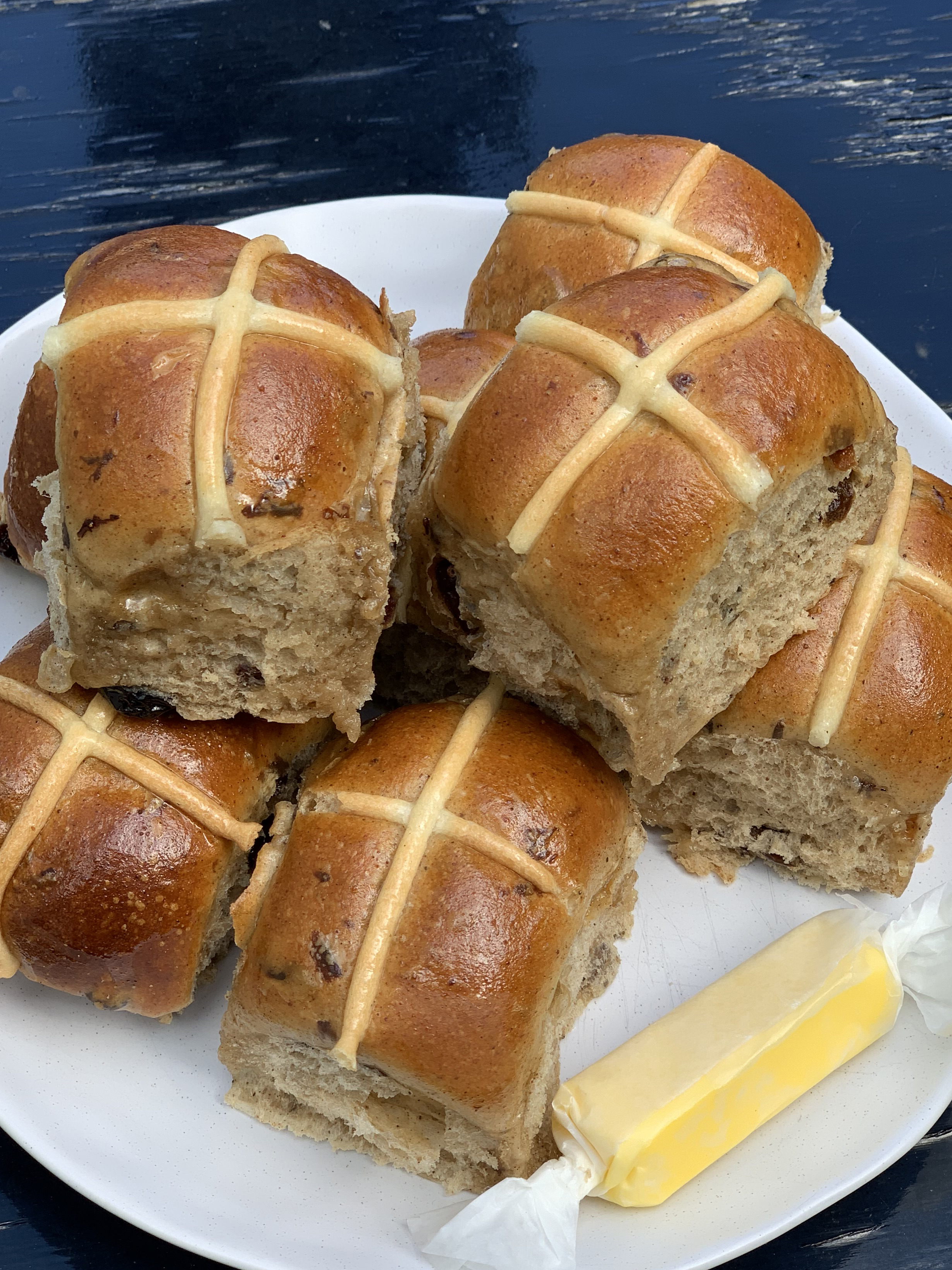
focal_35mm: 64
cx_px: 455
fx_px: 2347
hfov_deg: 22.9
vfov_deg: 30.2
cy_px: 730
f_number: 2.4
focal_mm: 6
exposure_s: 1/190
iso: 16
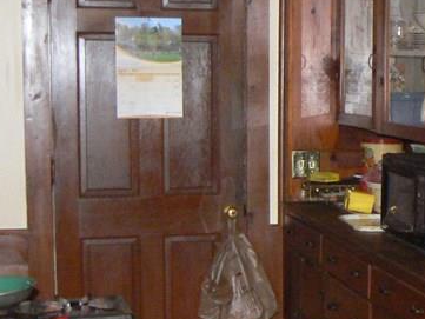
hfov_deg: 18.0
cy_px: 233
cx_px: 556
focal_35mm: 102
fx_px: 1253
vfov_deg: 14.5
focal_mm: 6
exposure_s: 1/30
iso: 250
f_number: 2.8
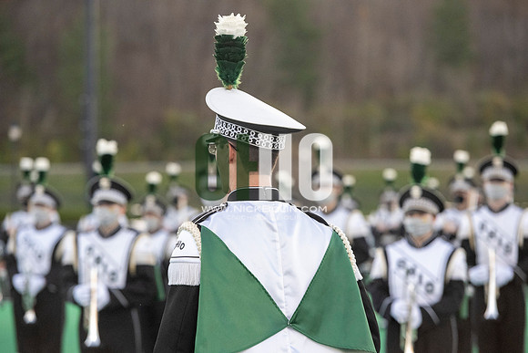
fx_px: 2274
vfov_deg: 8.9
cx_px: 264
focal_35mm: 155
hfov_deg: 13.2
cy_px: 176
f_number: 4.5
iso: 5000
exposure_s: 1/3200
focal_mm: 155
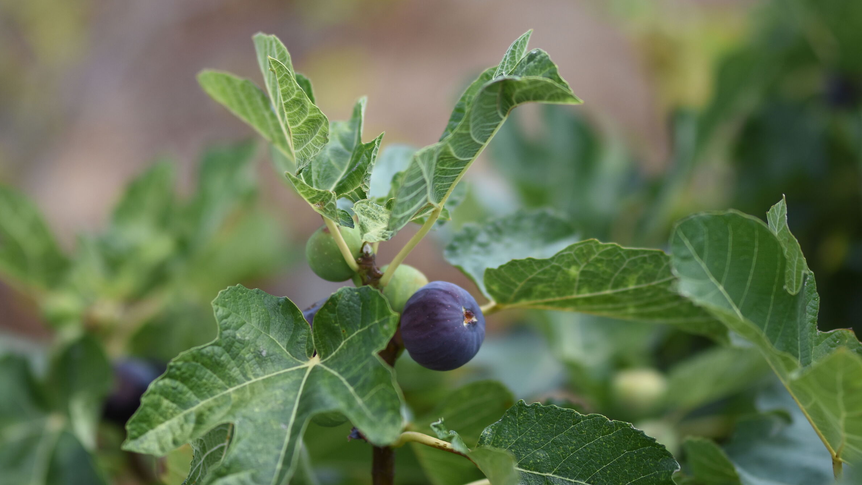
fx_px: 3075
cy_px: 202
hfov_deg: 16.0
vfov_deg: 9.0
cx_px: 429
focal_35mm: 135
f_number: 1.4
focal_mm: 85
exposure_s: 1/8000
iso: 250
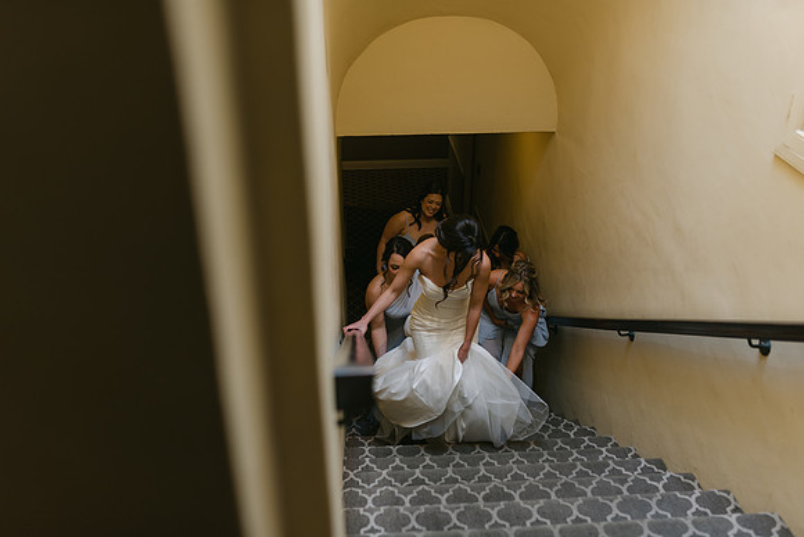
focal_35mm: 35
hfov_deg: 54.4
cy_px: 268
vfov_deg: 37.9
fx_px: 782
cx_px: 402
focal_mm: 35
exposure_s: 1/200
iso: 125
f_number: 2
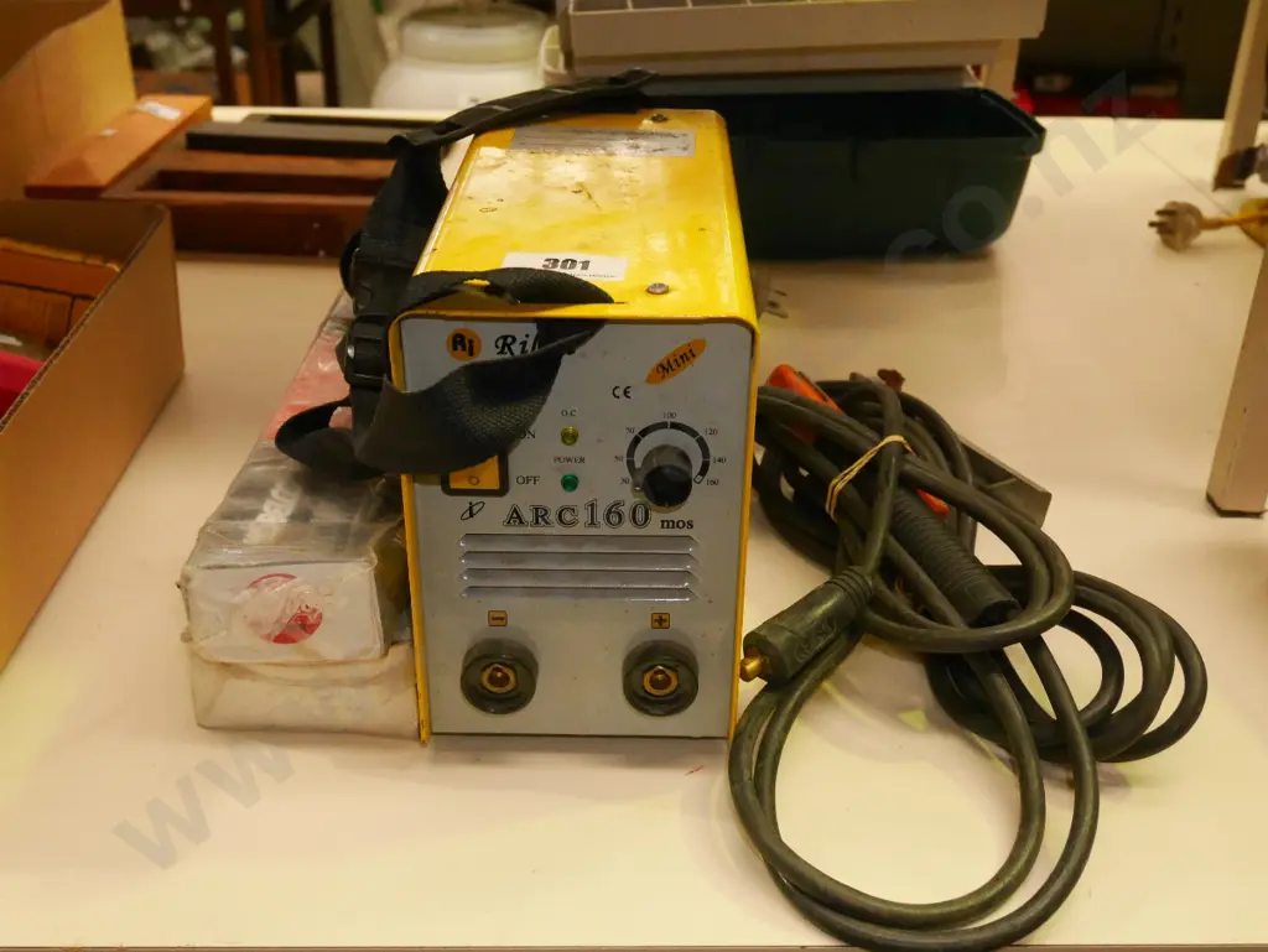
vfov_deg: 37.8
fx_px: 1393
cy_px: 476
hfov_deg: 49.0
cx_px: 634
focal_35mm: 38
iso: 3200
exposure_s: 1/200
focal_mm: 19
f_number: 4.3
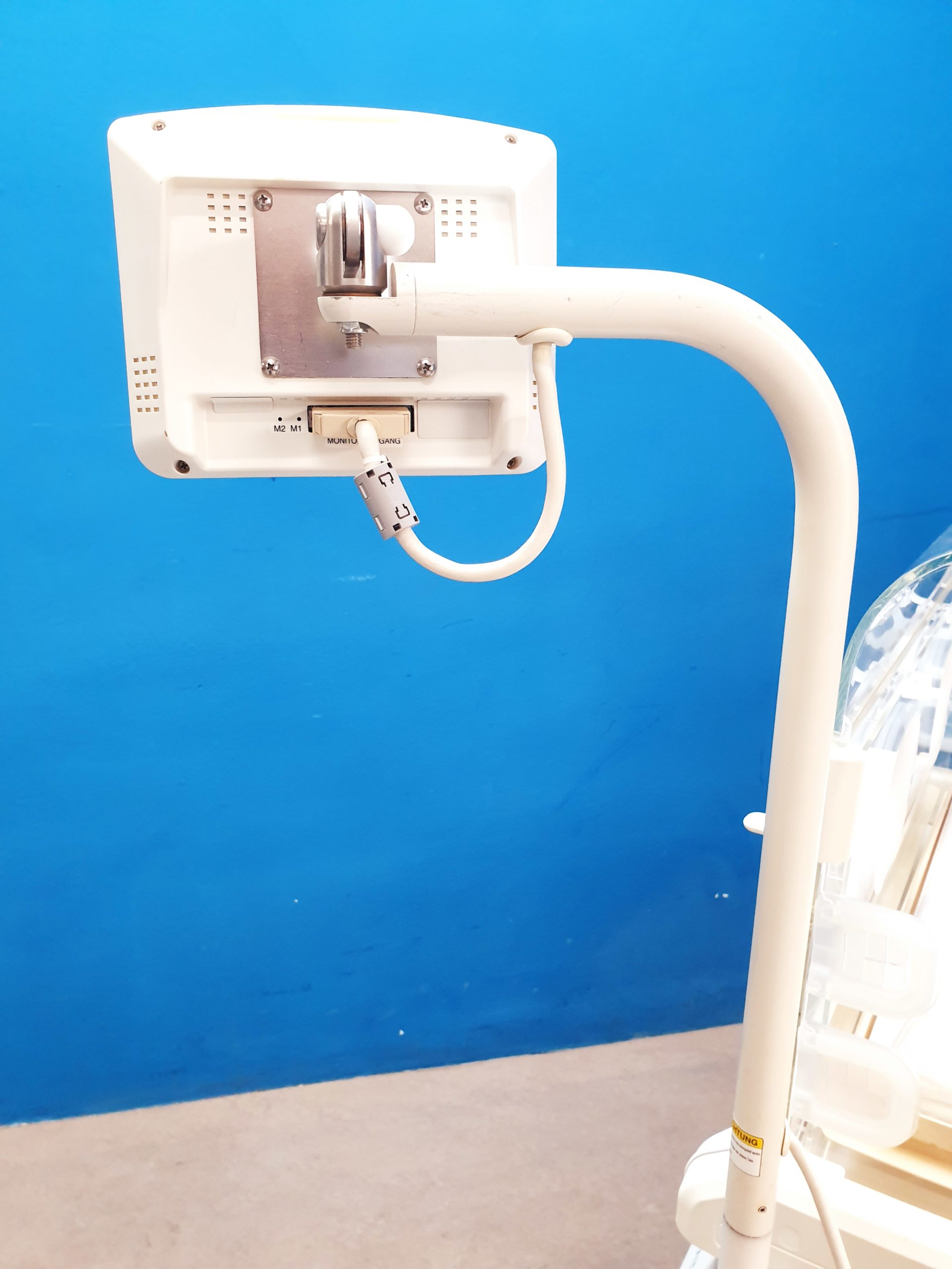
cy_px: 634
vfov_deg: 67.3
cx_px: 476
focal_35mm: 26
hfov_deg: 53.1
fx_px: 953
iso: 320
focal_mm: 4.3
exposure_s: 1/50
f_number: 2.4
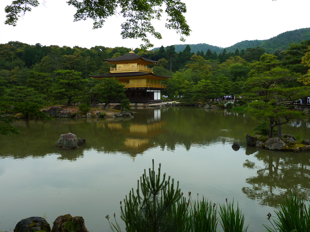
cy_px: 116
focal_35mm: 29
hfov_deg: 61.7
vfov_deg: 48.2
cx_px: 155
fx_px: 260
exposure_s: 1/200
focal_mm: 4.7
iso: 80
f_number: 4
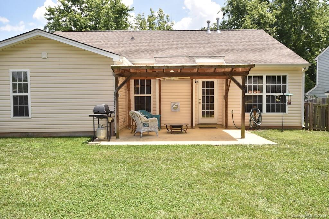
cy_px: 110
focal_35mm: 30
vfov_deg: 43.6
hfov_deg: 61.9
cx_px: 164
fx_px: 274
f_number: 14
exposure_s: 1/200
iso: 400
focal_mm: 20
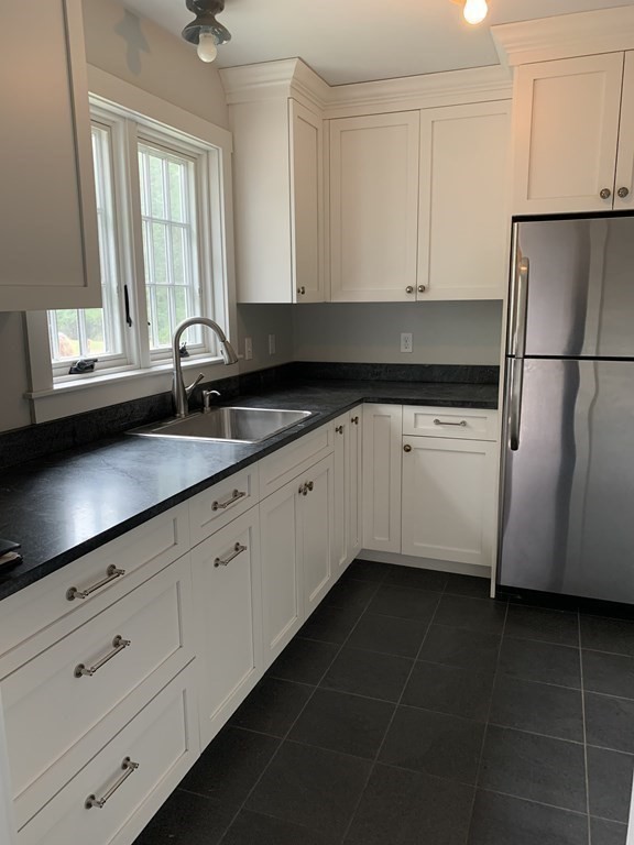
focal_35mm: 26
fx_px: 635
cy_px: 422
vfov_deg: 67.3
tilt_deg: -10.5
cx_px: 317
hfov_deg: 53.1
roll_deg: +0.3
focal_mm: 4.25
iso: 320
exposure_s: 1/60
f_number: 1.8
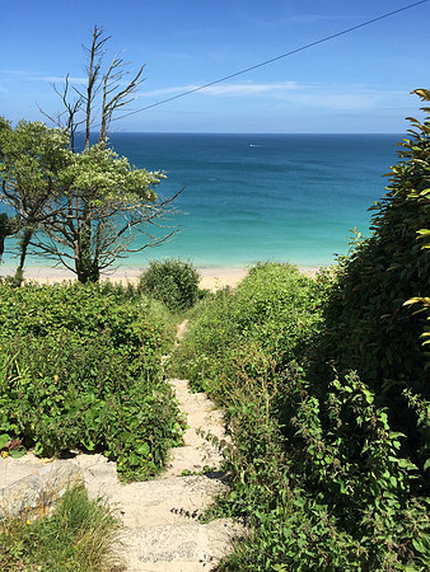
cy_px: 286
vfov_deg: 61.6
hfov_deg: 48.3
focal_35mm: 29
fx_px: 480
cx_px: 215
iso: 32
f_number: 2.2
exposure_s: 1/1883
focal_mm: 4.15
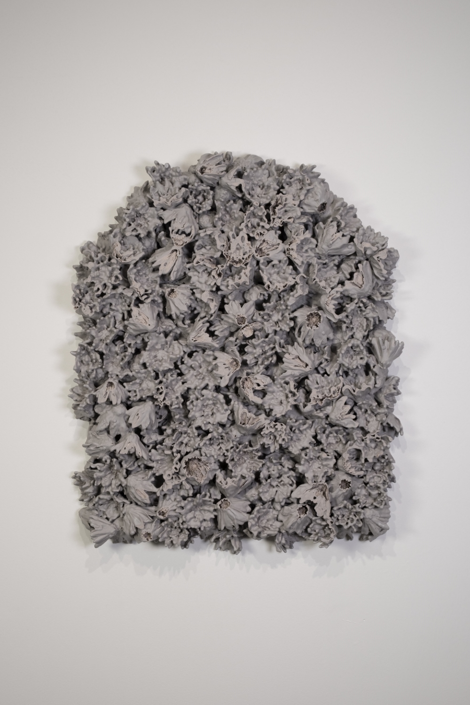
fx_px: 744
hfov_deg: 35.1
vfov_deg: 50.7
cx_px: 235
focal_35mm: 38
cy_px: 352
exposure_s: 1/30
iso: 200
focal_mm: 25.4
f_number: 6.4
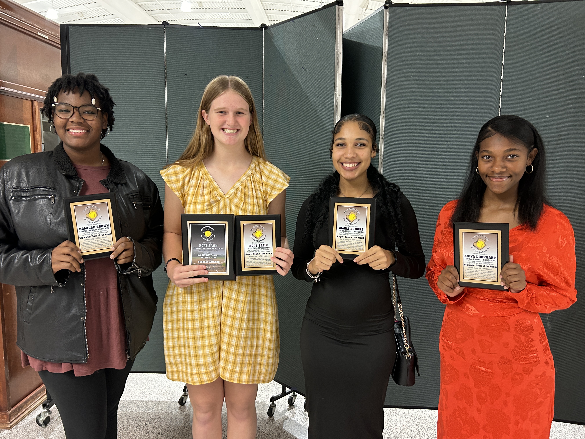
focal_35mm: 26
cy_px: 220
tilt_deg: -8.0
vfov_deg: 53.1
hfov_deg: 67.3
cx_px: 292
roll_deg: -0.7
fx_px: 439
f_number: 1.5
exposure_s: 1/60
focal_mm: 5.7
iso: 400
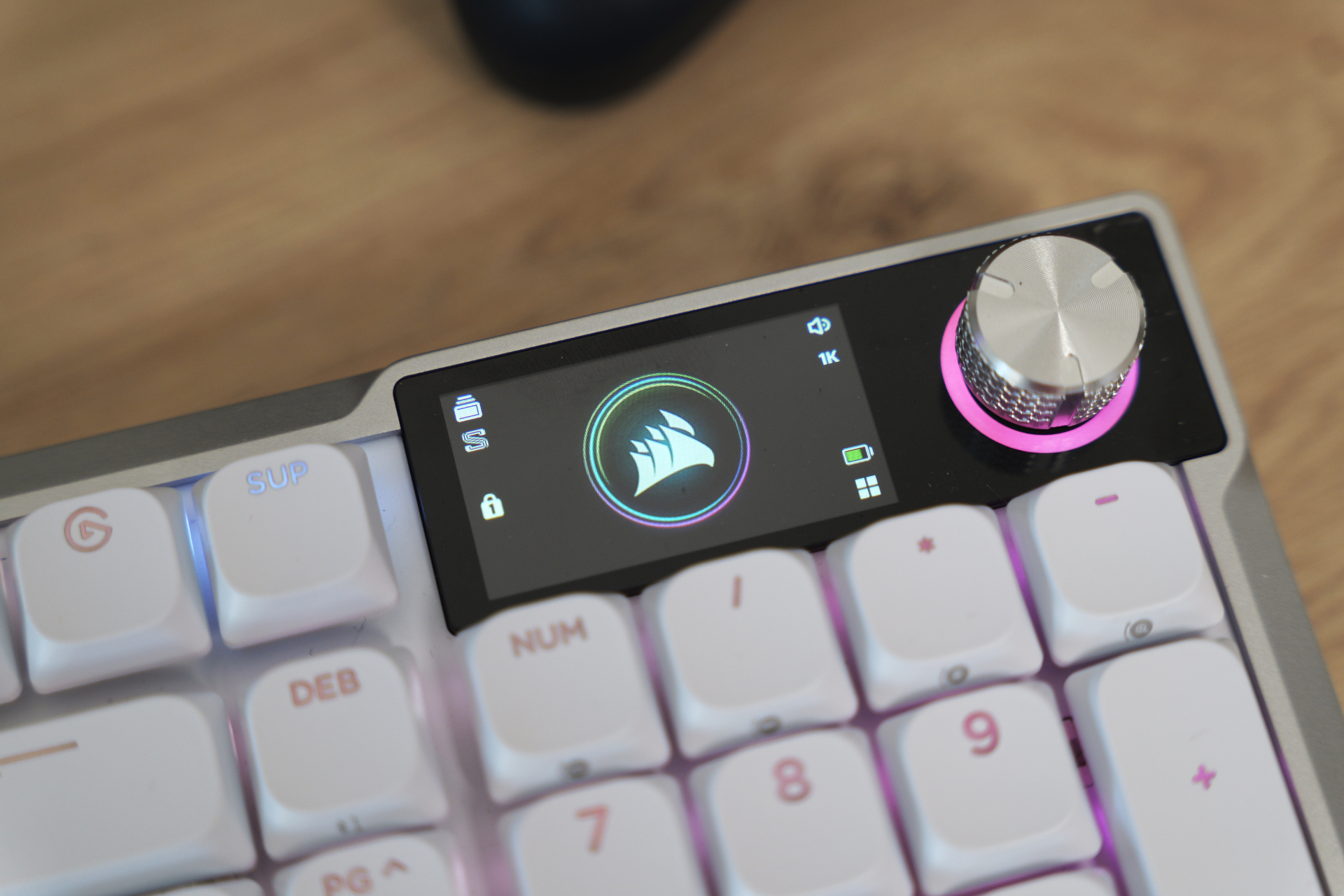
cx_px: 672
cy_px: 448
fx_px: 2613
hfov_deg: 28.8
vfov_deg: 19.5
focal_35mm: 70
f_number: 4
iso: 640
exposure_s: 1/200
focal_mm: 70
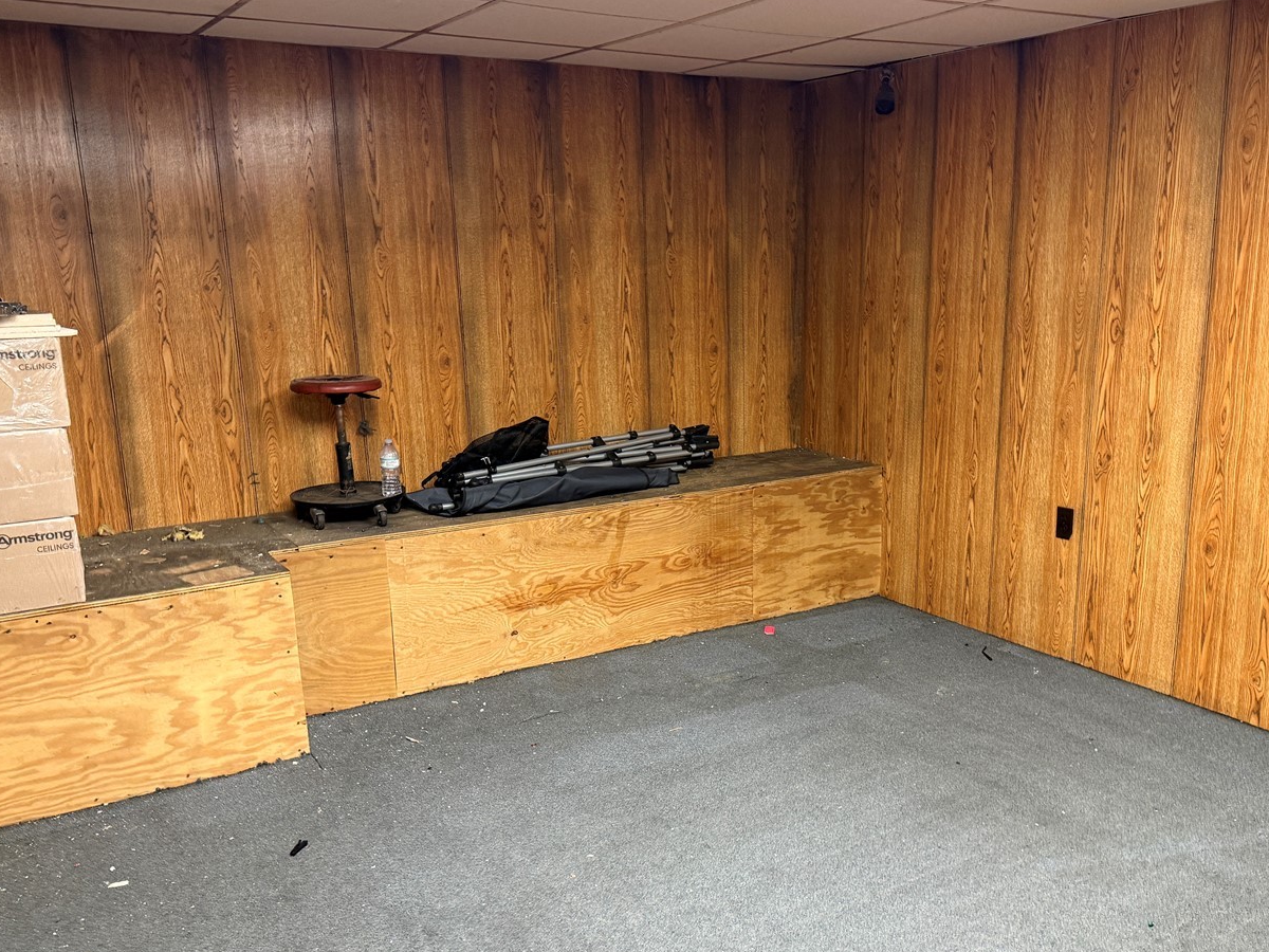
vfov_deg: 44.0
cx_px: 717
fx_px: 1173
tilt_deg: -14.7
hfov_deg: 56.6
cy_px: 549
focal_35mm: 32
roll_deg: +0.8
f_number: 1.78
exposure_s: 1/60
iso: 320
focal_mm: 6.76
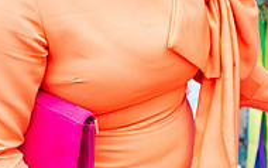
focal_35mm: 118
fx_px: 862
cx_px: 323
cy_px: -67
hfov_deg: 16.9
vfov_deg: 10.8
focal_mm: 38
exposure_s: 1/200
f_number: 3.5
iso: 125
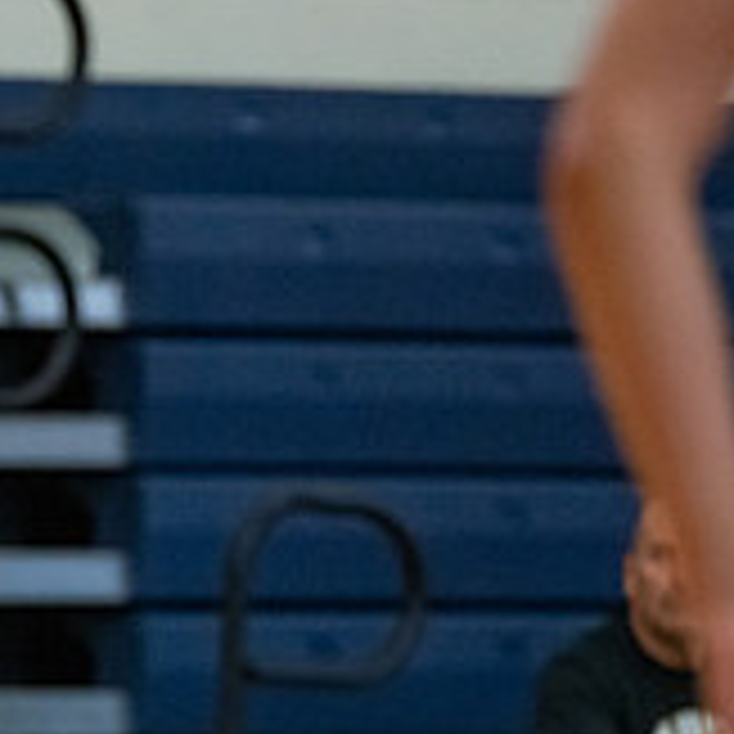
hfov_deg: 3.0
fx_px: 13794
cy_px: 705
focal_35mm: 575
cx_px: -500
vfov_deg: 3.0
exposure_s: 1/1000
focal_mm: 168
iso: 5000
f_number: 2.8
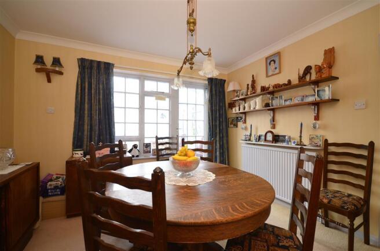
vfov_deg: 71.8
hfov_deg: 95.1
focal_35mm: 16
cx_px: 190
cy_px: 126
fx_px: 174
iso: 200
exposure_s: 1/20
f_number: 5
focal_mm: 11
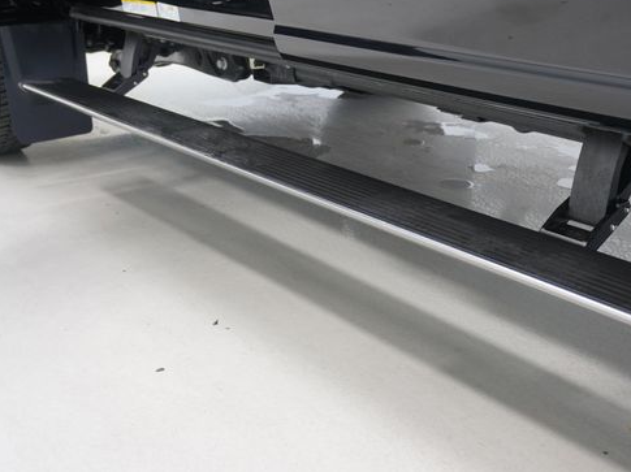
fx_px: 856
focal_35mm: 47
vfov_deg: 30.8
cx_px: 371
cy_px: 196
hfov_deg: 40.3
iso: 640
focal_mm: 25
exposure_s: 1/160
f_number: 4.5
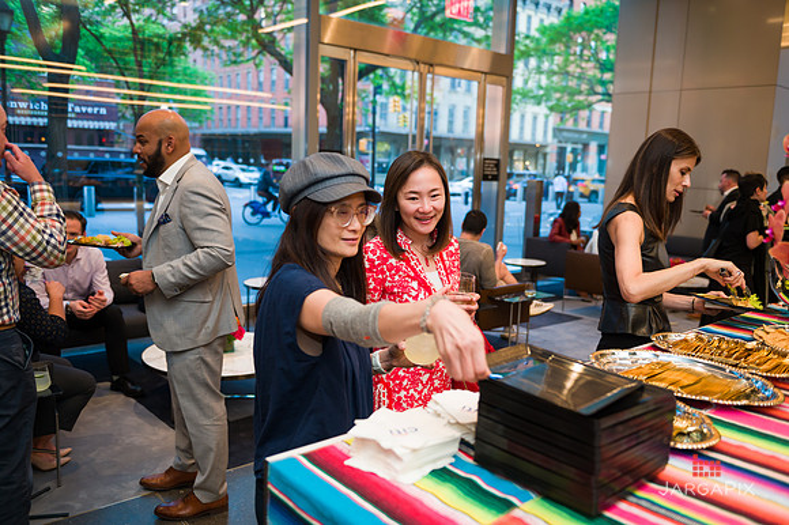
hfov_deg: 60.3
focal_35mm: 31
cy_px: 262
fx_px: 679
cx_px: 394
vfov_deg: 42.3
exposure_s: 1/200
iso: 400
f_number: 3.2
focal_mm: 31
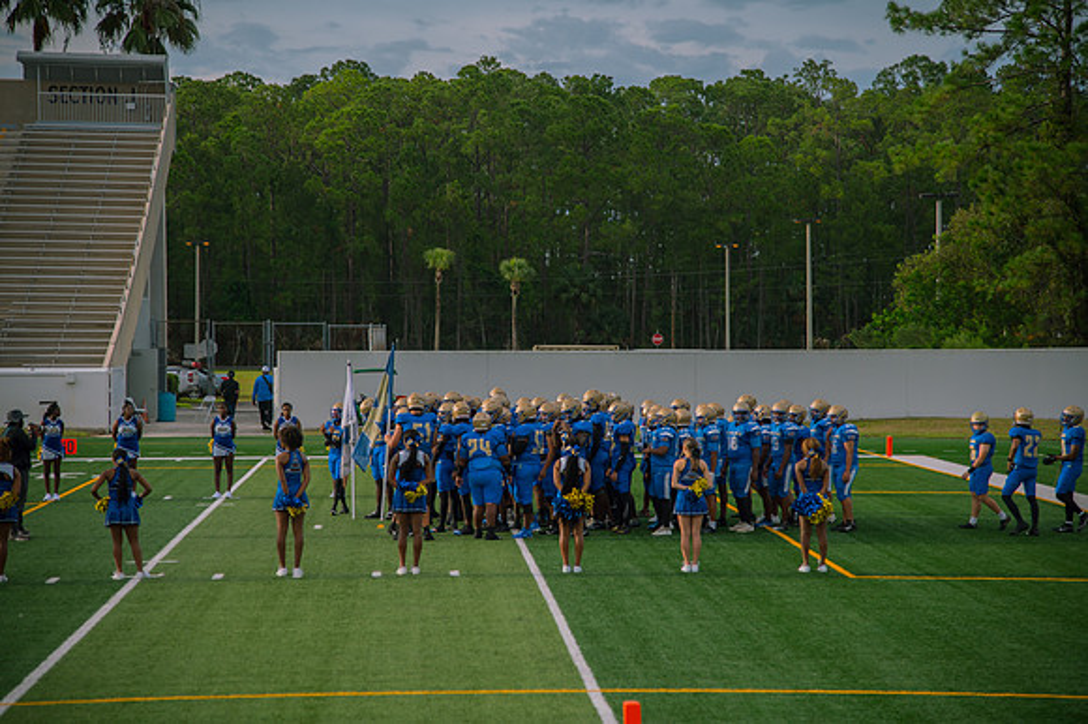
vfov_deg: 13.0
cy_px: 362
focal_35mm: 105
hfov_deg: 19.5
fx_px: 3171
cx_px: 544
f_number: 4
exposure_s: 1/400
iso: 100
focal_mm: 105
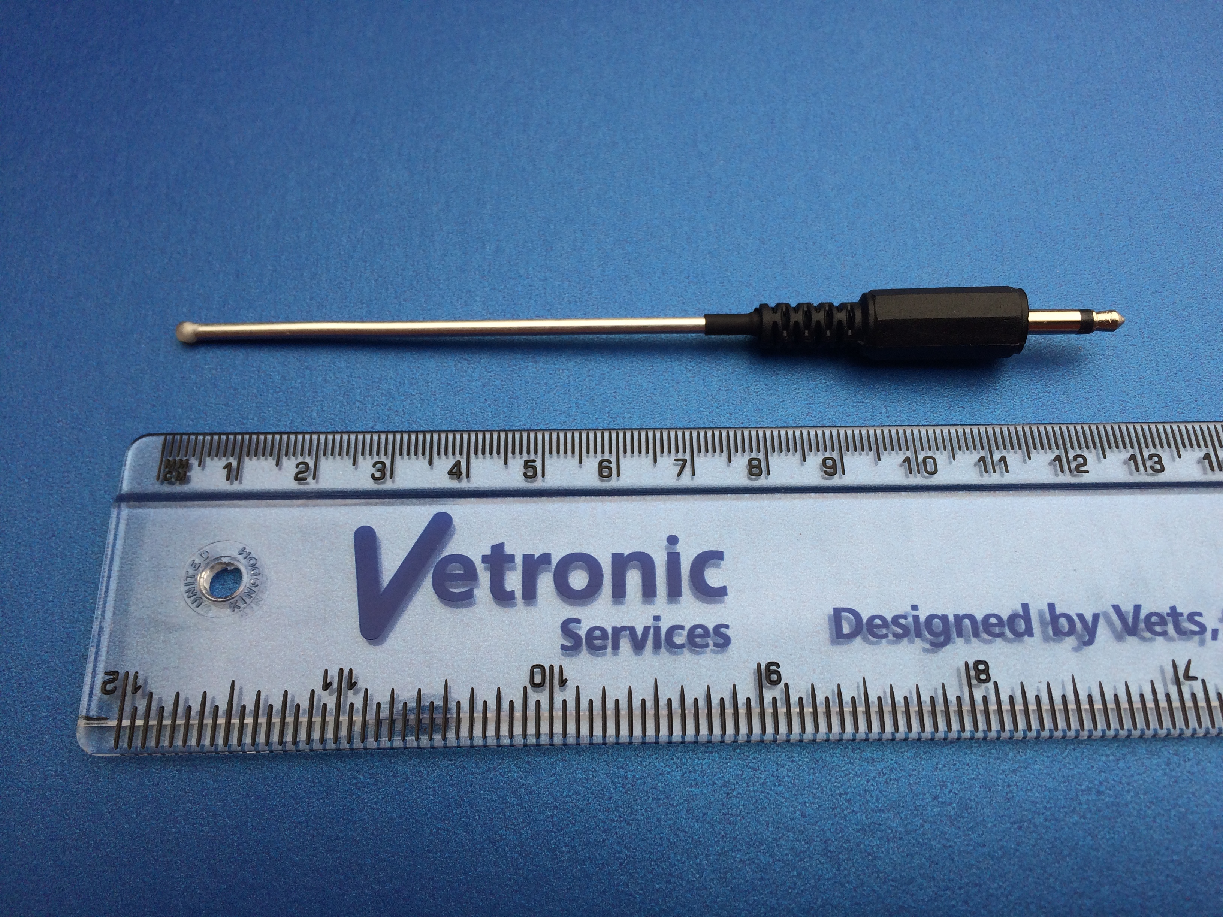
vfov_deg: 48.2
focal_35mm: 29
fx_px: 1025
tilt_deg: -68.8
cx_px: 612
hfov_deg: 61.7
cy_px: 458
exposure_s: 1/838
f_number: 2.2
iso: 32
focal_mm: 4.15
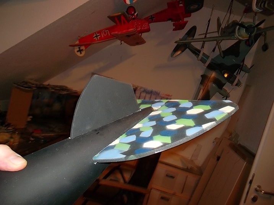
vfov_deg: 49.8
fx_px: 222
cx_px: 137
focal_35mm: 28
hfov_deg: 63.4
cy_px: 102
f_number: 3.3
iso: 100
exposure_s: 1/15
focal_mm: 4.1
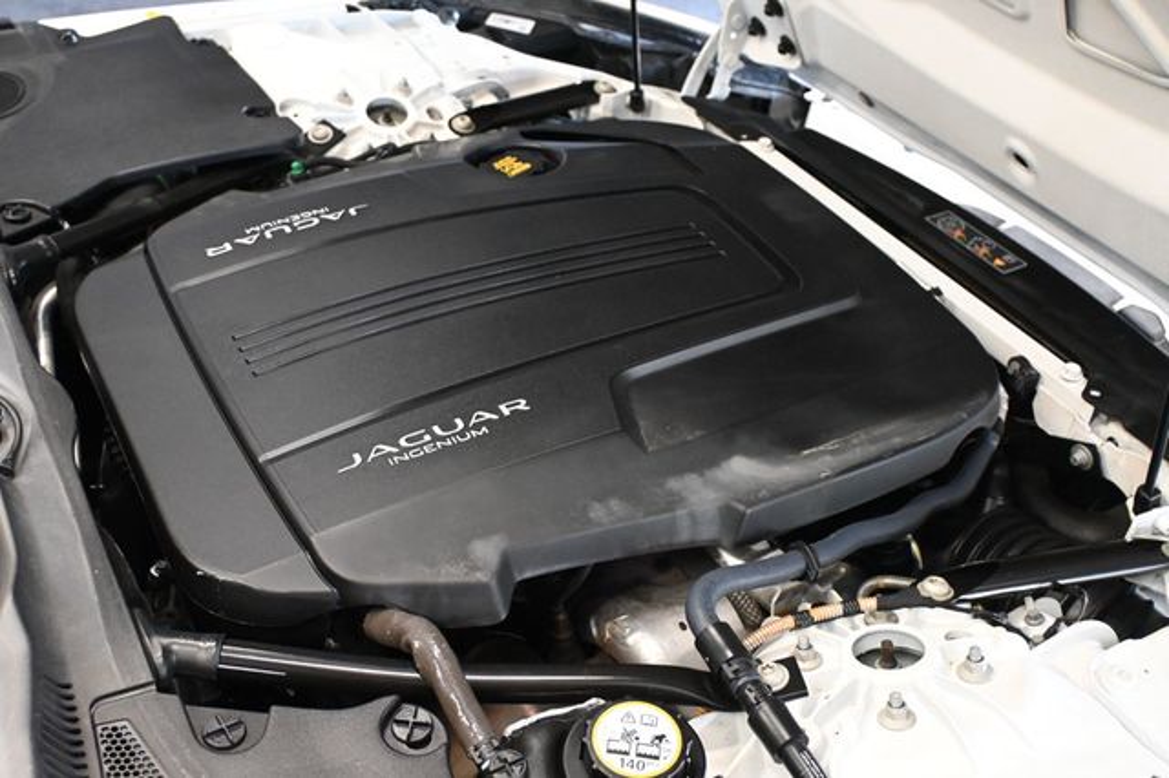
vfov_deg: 35.5
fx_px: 1217
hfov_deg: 51.3
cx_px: 584
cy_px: 389
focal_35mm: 38
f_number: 4.2
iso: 5000
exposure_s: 1/60
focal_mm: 25
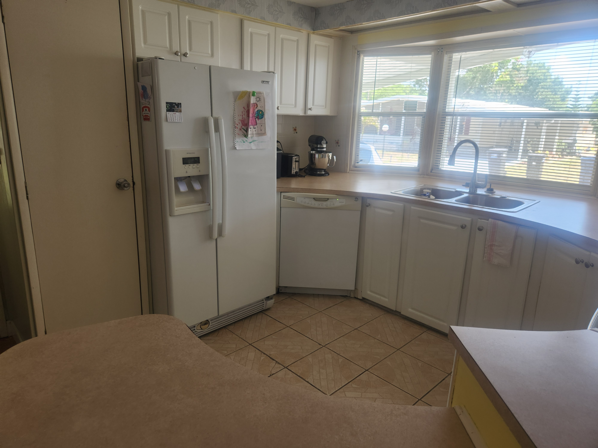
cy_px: 224
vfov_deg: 58.9
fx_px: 397
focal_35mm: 23
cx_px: 299
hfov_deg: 73.9
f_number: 1.8
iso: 80
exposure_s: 1/180
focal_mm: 5.4
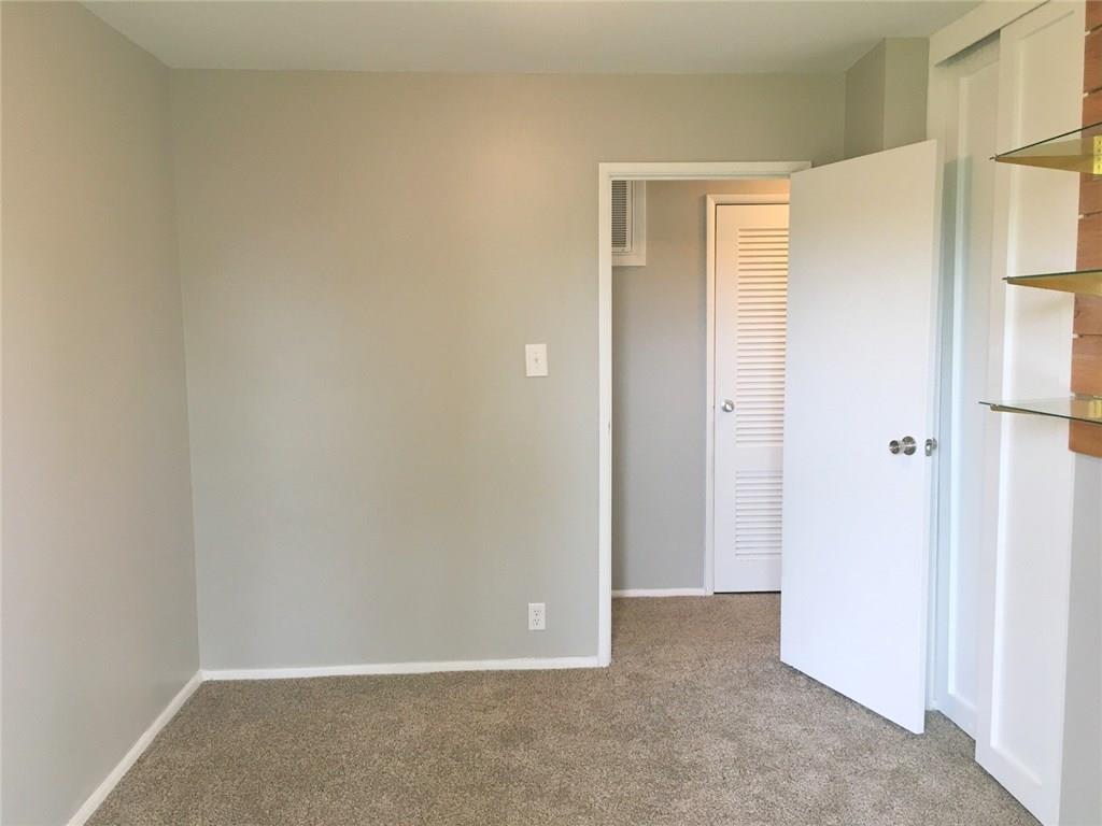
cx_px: 551
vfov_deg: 48.2
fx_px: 923
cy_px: 413
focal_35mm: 29
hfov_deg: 61.7
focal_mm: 4.15
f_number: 2.2
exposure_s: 1/30
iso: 32
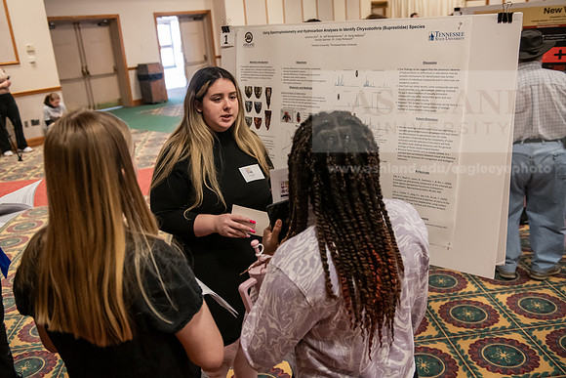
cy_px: 189
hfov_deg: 54.4
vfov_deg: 37.9
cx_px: 283
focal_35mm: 35
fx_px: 550
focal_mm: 35
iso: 4000
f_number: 3.5
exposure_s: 1/200
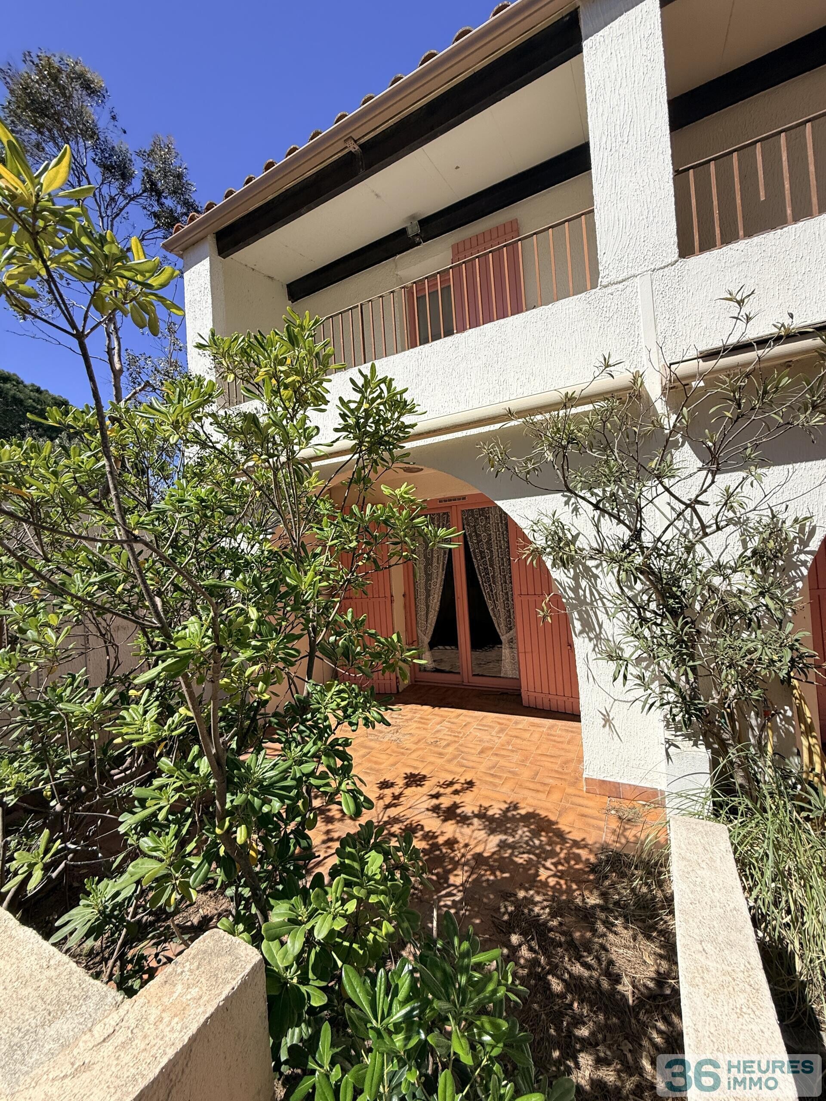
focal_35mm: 14
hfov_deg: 85.7
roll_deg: +3.3
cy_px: 550
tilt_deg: +2.5
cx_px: 413
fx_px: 445
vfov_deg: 102.1
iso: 50
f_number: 2.2
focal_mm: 2.22
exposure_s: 1/1961
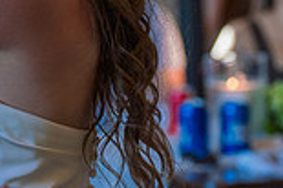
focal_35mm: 355
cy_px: -128
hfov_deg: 5.8
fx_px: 2788
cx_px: -23
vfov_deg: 3.8
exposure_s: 1/400
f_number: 3.2
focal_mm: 86
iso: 400
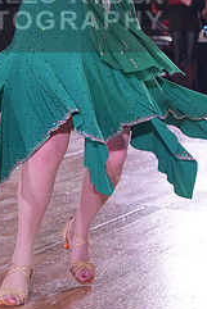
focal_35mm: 137
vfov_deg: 14.7
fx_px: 1180
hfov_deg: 10.0
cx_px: 6
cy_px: 10
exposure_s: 1/400
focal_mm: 57
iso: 1250
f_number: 4
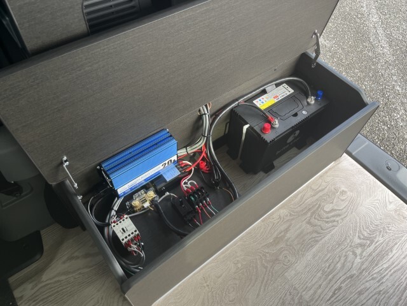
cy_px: 153
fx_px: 306
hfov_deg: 67.3
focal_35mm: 26
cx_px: 204
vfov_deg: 53.1
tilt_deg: -54.3
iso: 40
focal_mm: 5.1
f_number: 1.6
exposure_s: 1/122
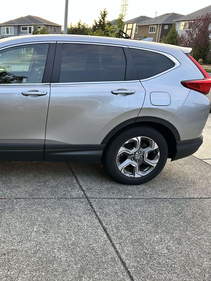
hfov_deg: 39.8
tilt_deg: -21.1
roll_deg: +1.0
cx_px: 21
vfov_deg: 55.3
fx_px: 268
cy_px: 143
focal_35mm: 33
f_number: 1.78
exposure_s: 1/279
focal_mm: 6.86
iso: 80
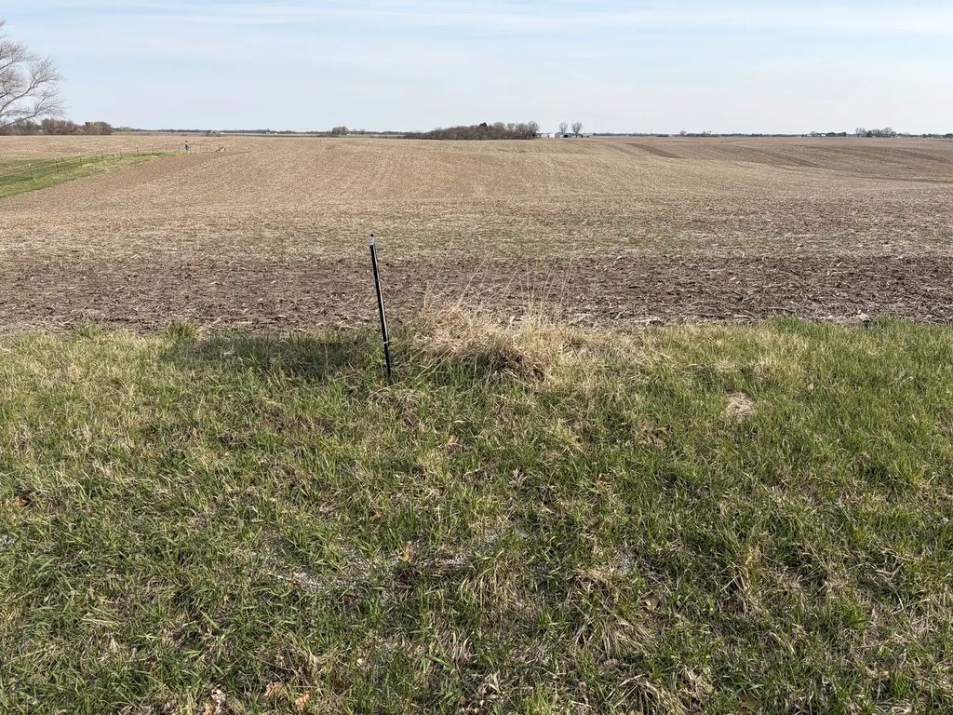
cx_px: 476
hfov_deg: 67.3
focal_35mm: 26
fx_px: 716
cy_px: 358
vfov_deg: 53.1
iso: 50
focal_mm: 5.96
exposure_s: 1/2538
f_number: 1.6
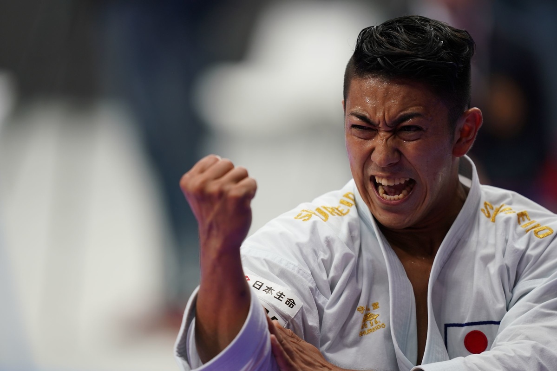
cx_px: 278
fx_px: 6188
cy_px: 186
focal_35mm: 400
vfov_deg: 3.4
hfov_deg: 5.2
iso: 500
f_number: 2.8
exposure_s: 1/320
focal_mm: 400
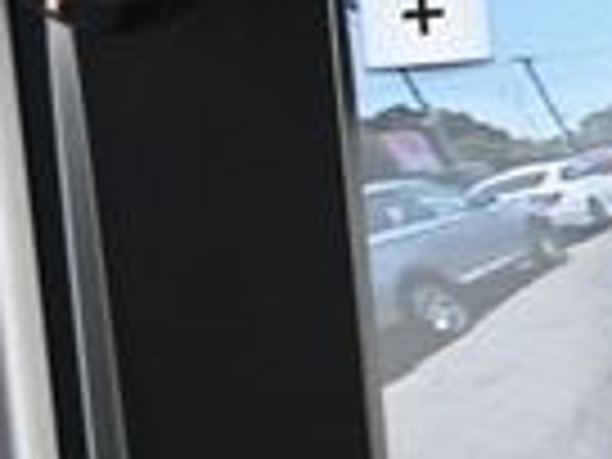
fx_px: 3129
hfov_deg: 10.7
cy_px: 306
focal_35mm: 177
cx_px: 963
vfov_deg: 8.4
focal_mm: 26
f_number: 4.5
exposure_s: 1/125
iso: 560
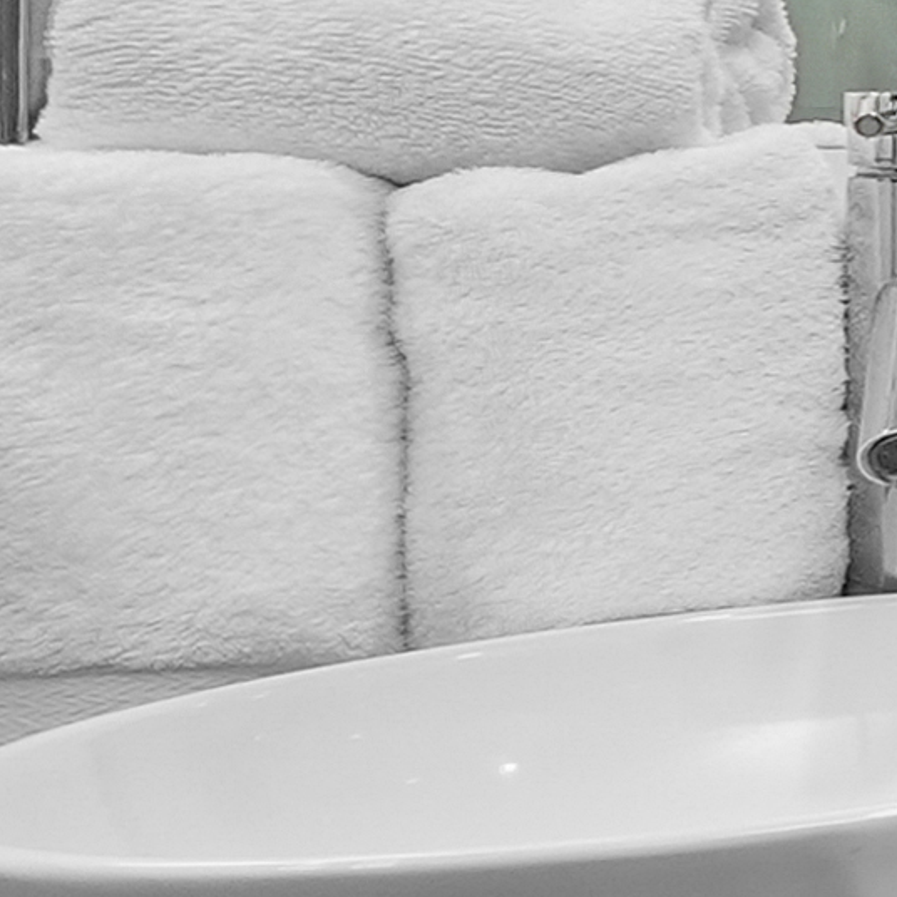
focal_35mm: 81
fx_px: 2375
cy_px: 56
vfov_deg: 20.9
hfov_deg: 9.2
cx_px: 3238
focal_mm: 12
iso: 1600
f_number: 11
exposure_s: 1/5
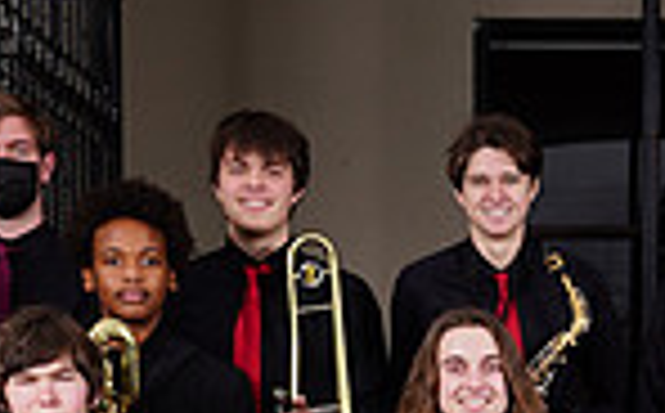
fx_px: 2461
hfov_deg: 15.2
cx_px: 625
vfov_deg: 9.1
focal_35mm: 136
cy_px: 783
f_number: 6.3
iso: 100
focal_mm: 34
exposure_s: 1/200
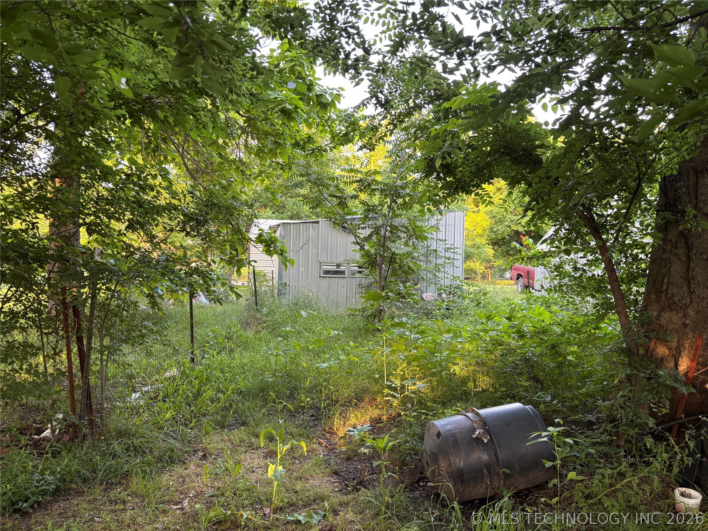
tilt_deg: -2.0
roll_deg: -1.9
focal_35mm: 26
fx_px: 532
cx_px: 354
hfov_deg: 67.3
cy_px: 266
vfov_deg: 53.1
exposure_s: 1/101
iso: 125
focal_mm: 5.96
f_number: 1.6
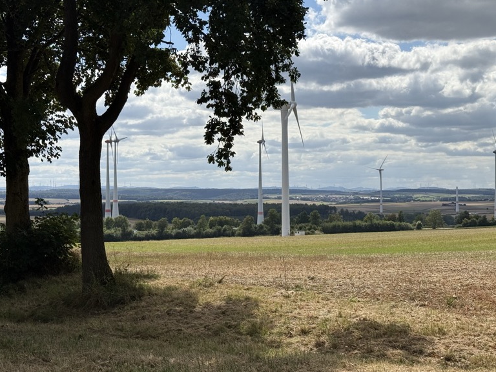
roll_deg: +1.0
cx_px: 254
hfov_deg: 30.3
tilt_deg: +1.0
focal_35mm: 64
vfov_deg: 22.9
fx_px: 917
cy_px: 170
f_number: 1.78
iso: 64
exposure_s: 1/7874
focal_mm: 6.76
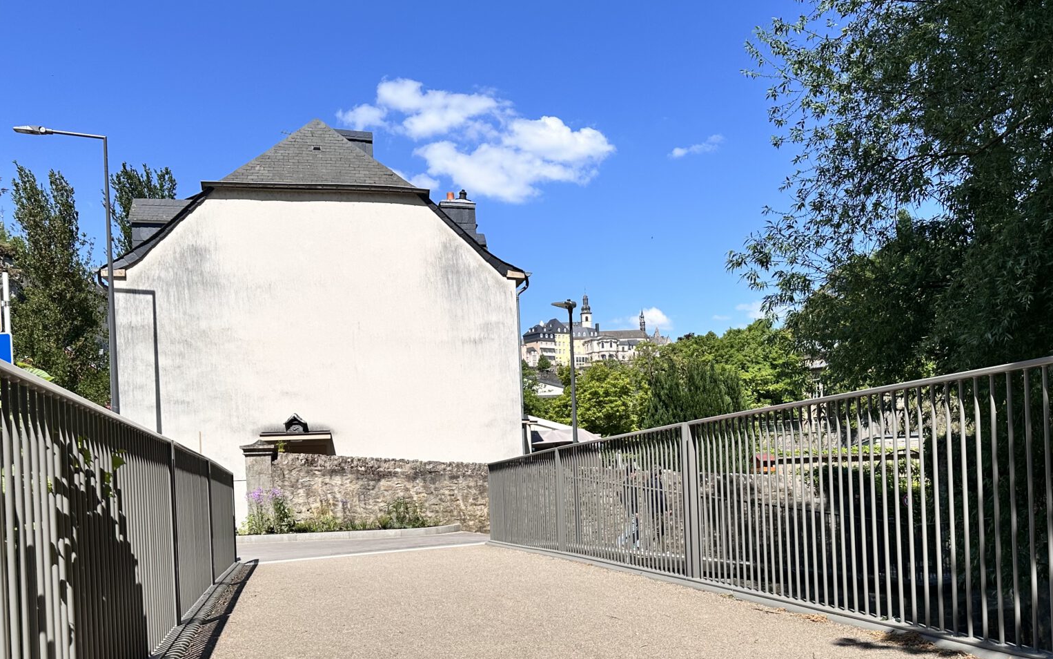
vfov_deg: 38.8
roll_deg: +2.3
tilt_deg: -0.5
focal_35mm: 32
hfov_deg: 59.6
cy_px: 464
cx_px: 562
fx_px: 918
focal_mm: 6.86
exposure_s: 1/5848
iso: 80
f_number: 1.78
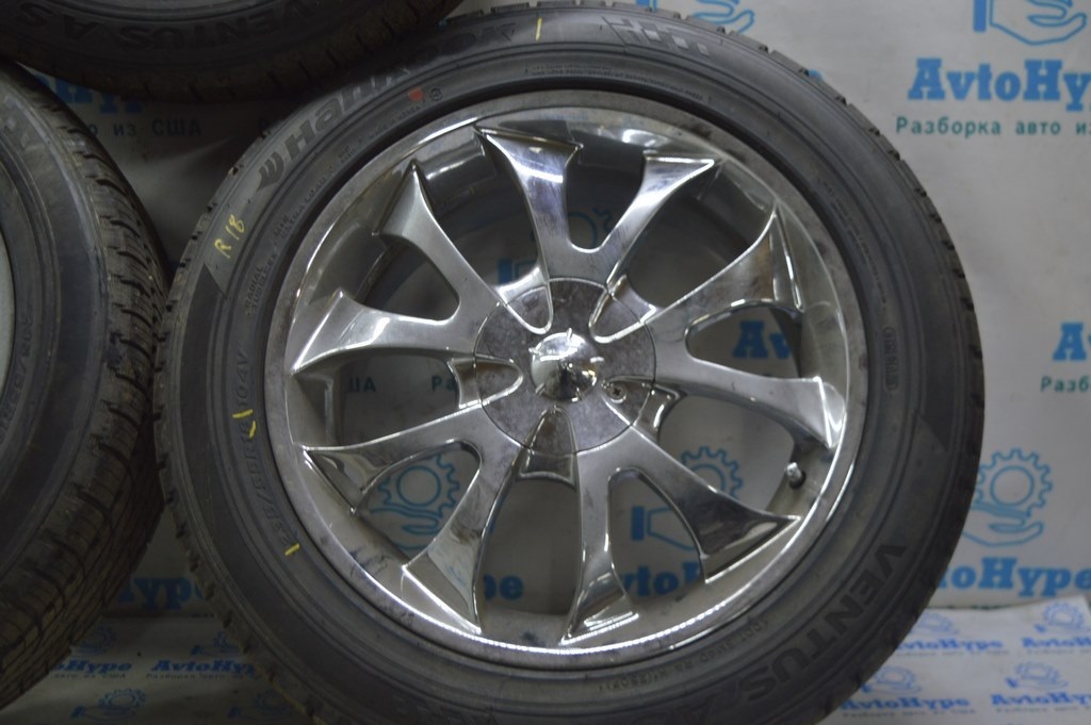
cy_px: 362
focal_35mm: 42
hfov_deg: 46.4
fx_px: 1272
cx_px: 546
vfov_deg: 31.8
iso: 400
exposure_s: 1/50
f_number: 4.2
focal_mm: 28
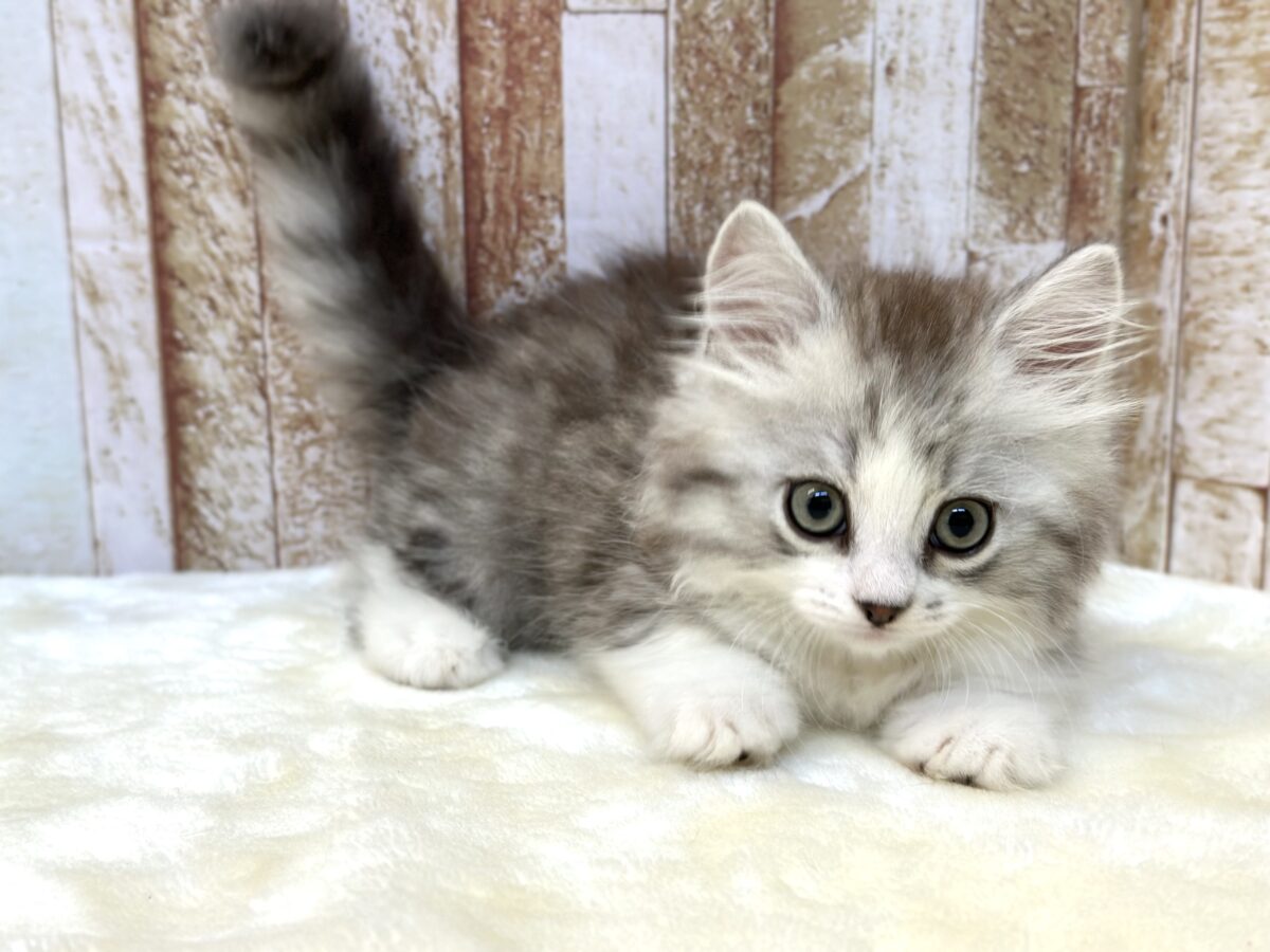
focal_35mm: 48
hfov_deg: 39.7
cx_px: 635
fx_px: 1761
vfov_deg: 30.3
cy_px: 476
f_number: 1.78
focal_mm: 6.86
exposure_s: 1/50
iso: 80
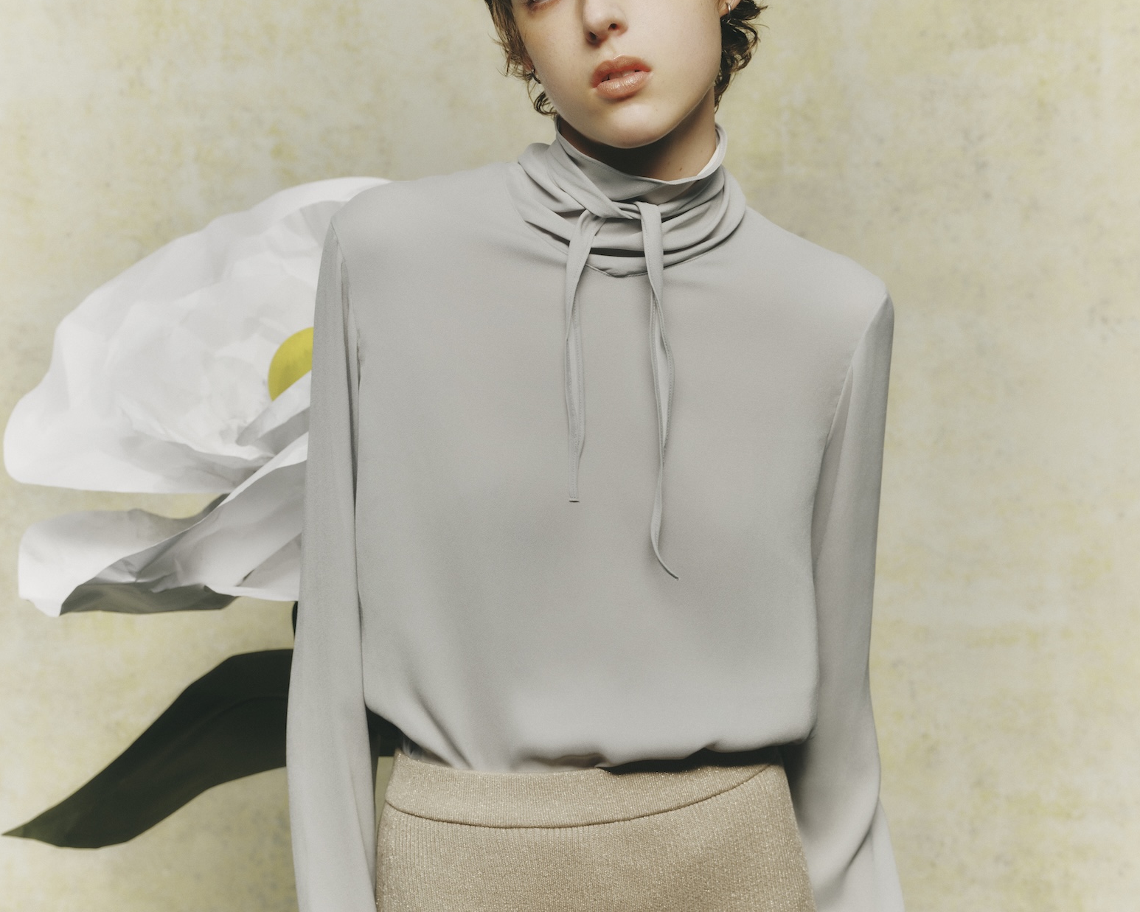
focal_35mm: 57
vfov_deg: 26.7
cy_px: 507
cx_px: 580
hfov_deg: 33.0
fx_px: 1923
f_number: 8
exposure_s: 1/125
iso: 200
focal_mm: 54.6
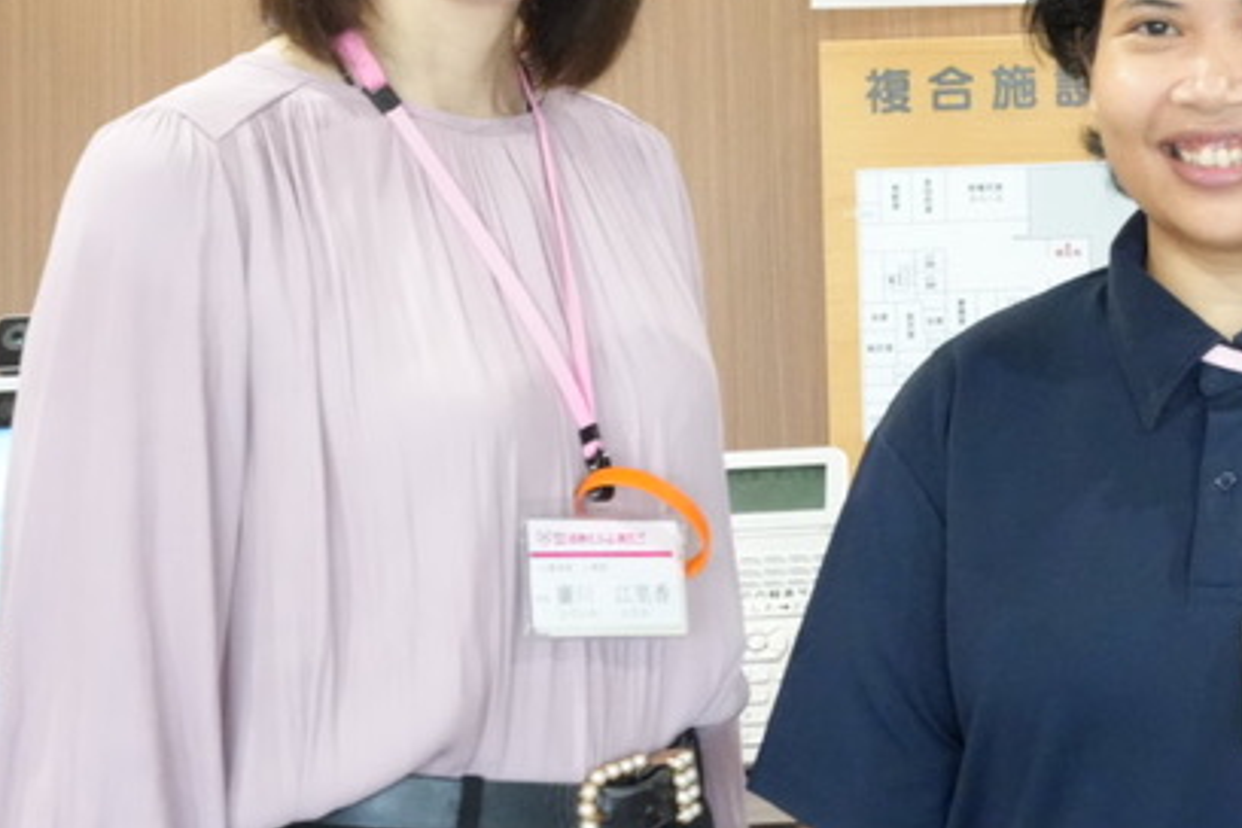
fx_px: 3208
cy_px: -64
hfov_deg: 21.0
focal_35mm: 93
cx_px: 1321
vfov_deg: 14.4
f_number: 16
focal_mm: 35
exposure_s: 1/20
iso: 12800
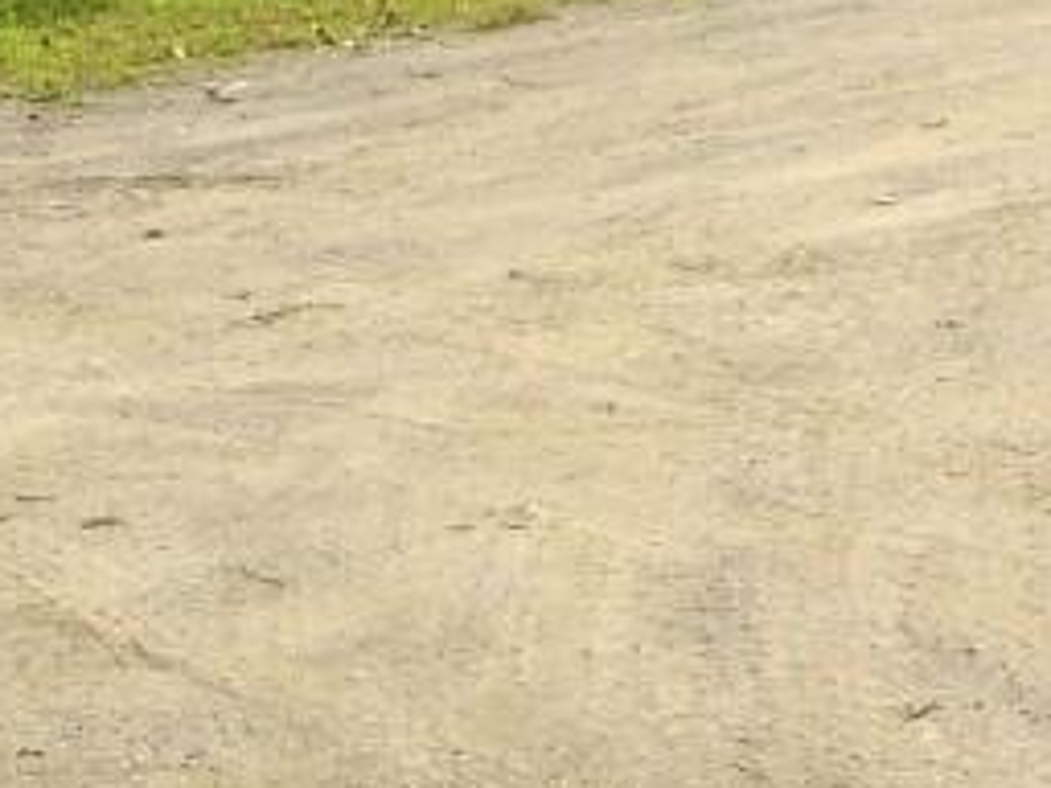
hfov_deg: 11.1
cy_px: -698
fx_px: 4979
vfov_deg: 8.6
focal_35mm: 164
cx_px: 1987
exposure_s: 1/322
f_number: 4.9
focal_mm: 8.5
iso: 79
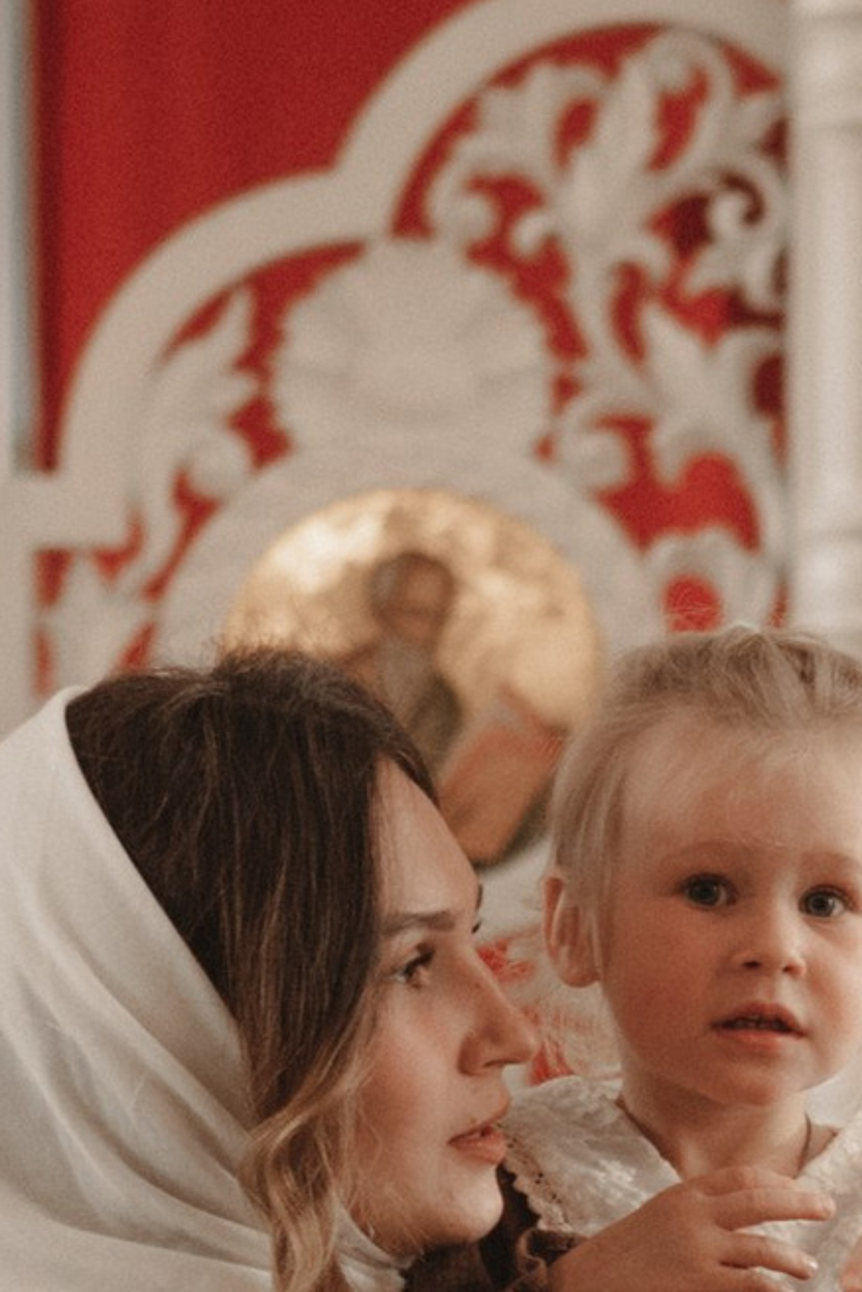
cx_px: 1067
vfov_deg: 9.9
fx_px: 7358
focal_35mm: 205
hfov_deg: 6.7
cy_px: 1352
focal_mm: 35
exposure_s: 1/250
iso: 800
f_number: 1.8
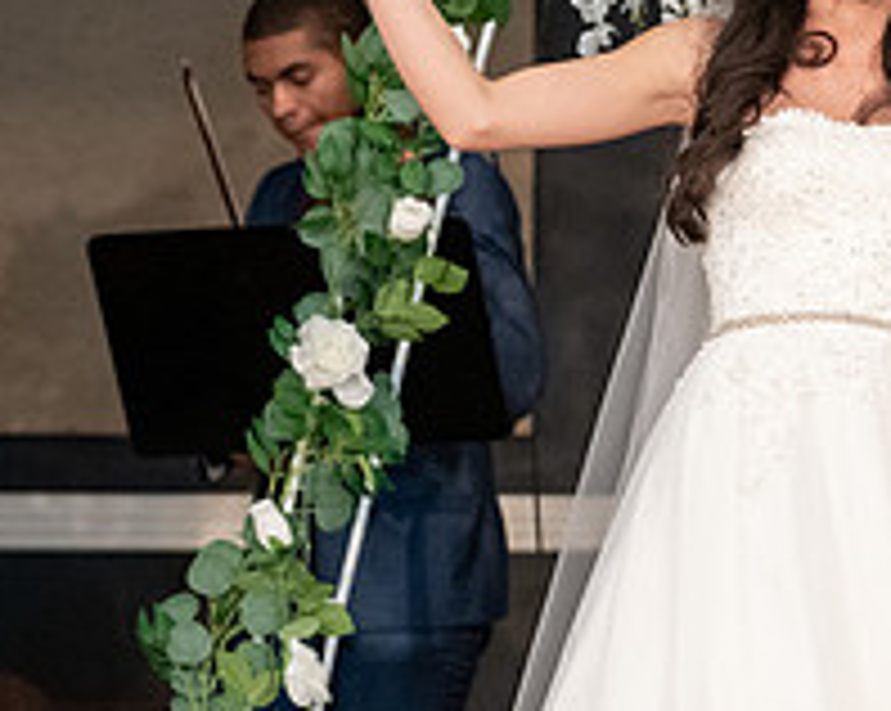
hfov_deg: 7.5
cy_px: 164
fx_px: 6691
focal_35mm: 254
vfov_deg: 6.1
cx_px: 1094
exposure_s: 1/200
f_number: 4
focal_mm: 92
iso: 8000
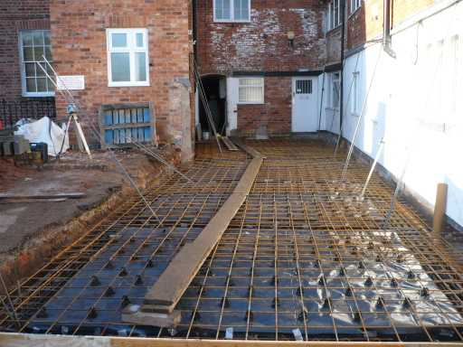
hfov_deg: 52.6
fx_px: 468
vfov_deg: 40.7
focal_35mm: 35
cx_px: 232
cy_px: 174
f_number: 2.8
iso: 100
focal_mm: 5.8
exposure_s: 1/200
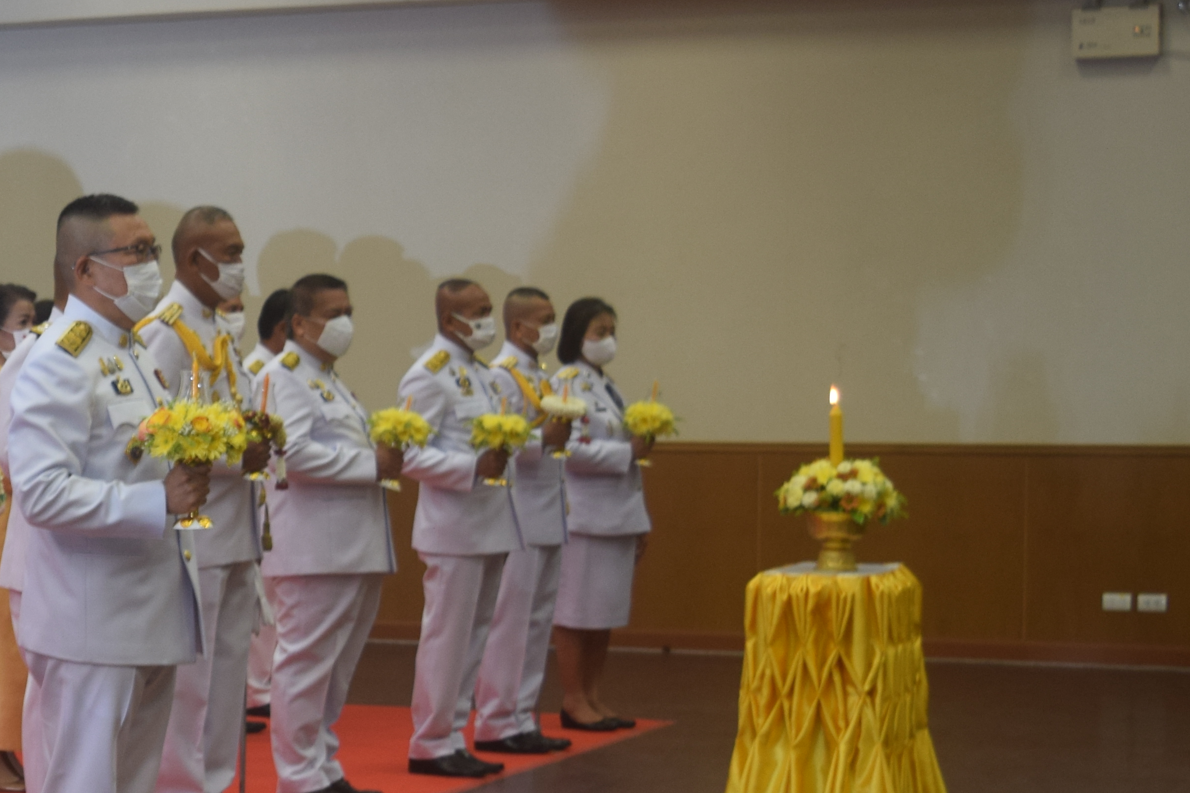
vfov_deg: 12.6
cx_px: -183
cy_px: 639
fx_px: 3578
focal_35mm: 108
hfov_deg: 18.1
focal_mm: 29
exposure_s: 1/60
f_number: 4.2
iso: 400
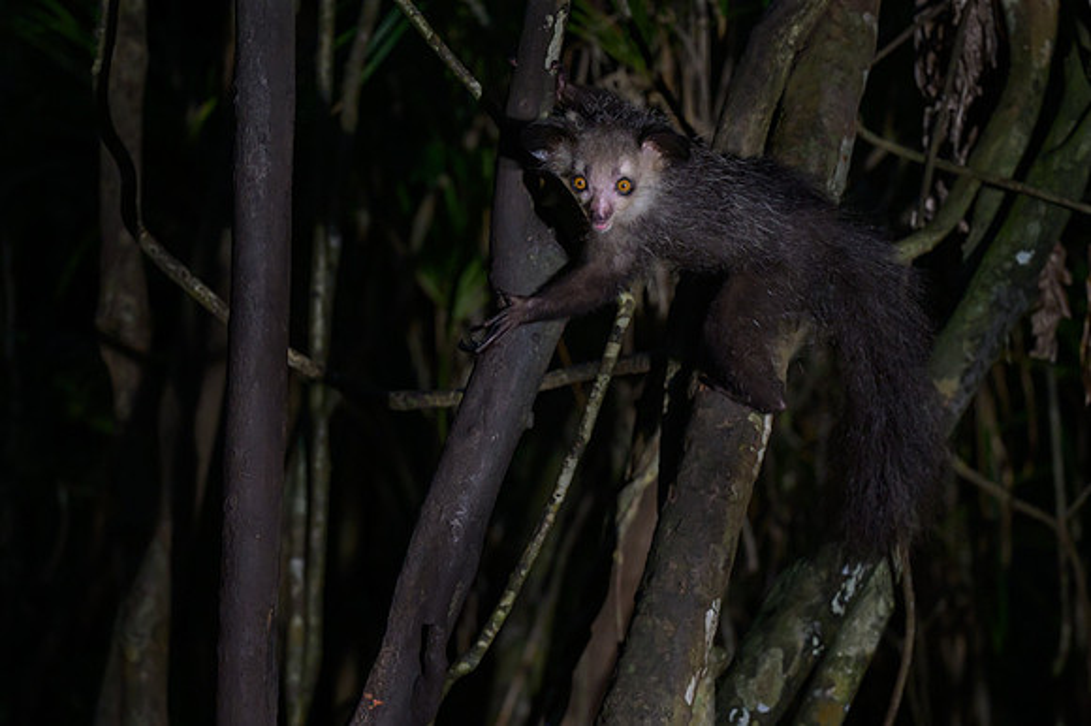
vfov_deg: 12.2
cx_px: 516
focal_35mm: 112
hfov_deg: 18.2
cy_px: 414
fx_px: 3403
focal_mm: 70
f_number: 2.8
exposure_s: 1/50
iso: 2500
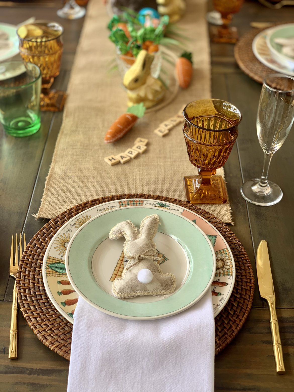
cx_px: 147
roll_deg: +2.6
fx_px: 589
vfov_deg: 36.8
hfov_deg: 28.0
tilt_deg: -41.2
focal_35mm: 52
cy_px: 196
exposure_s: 1/122
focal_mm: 6
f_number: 2.4
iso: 16
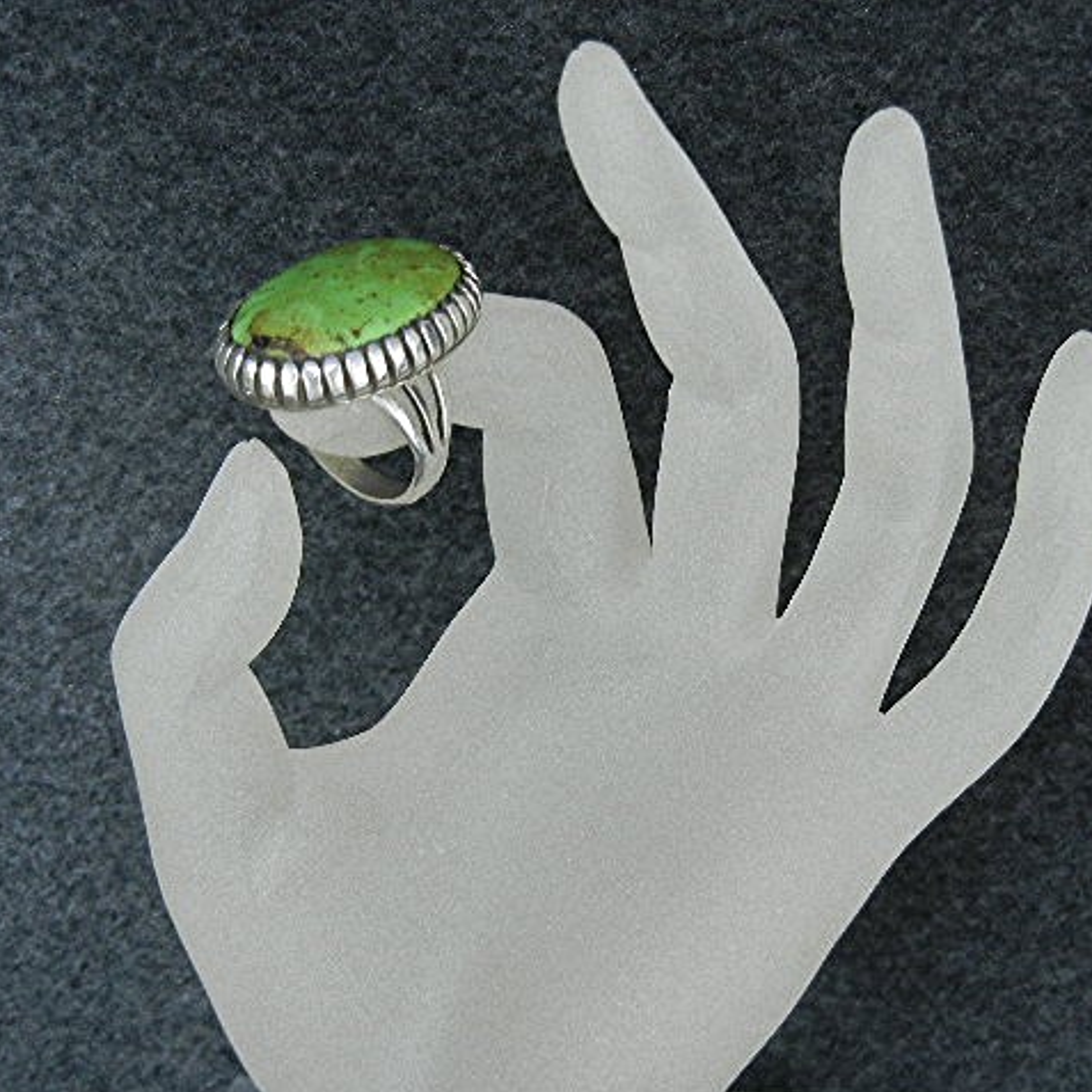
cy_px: 547
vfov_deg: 24.7
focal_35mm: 70
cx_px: 563
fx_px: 2498
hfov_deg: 24.7
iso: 432
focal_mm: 10.6
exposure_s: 1/30
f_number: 4
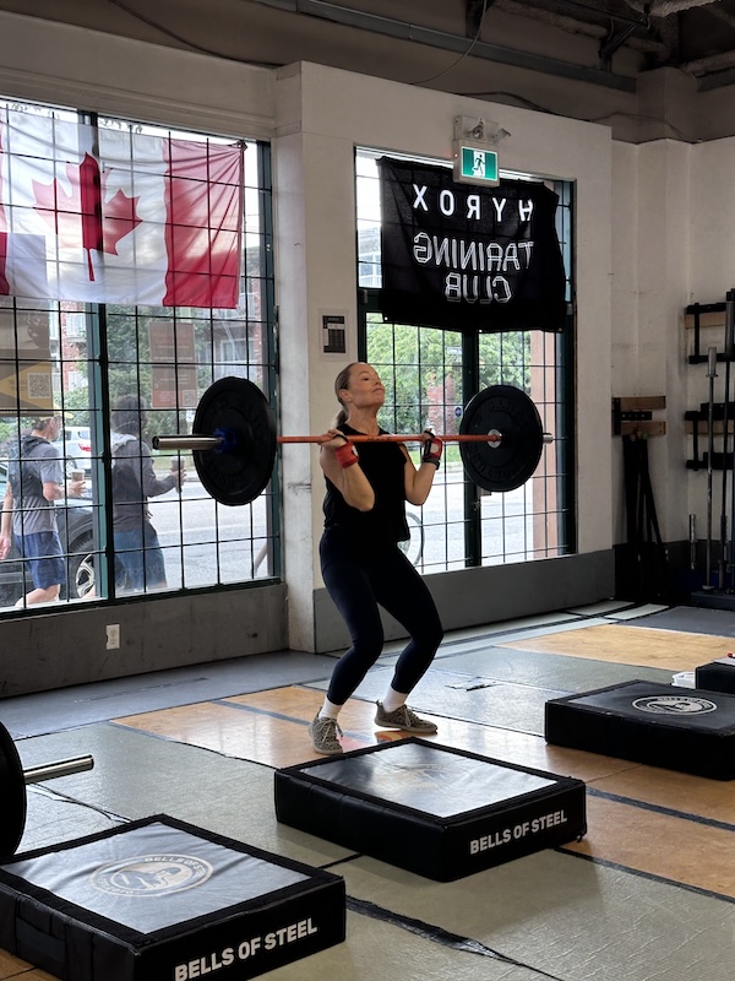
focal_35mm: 48
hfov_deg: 30.3
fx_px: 1359
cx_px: 368
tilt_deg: -3.0
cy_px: 490
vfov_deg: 39.7
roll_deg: +1.2
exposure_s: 1/120
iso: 64
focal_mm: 6.86
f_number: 1.78
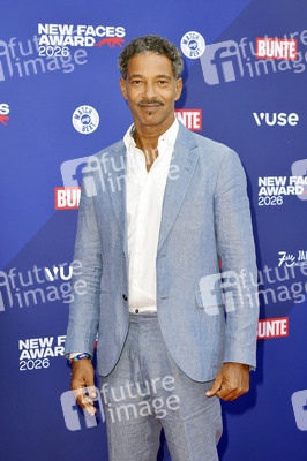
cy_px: 230
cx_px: 154
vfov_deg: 32.4
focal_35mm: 62
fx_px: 794
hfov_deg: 21.9
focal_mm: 62
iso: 640
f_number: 6.3
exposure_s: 1/200
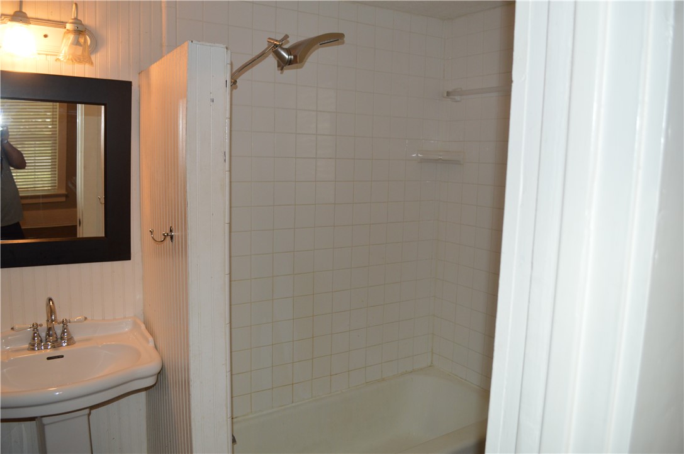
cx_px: 342
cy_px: 227
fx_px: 512
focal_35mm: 27
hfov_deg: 67.4
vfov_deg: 47.8
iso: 640
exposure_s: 1/60
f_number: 3.5
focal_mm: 18
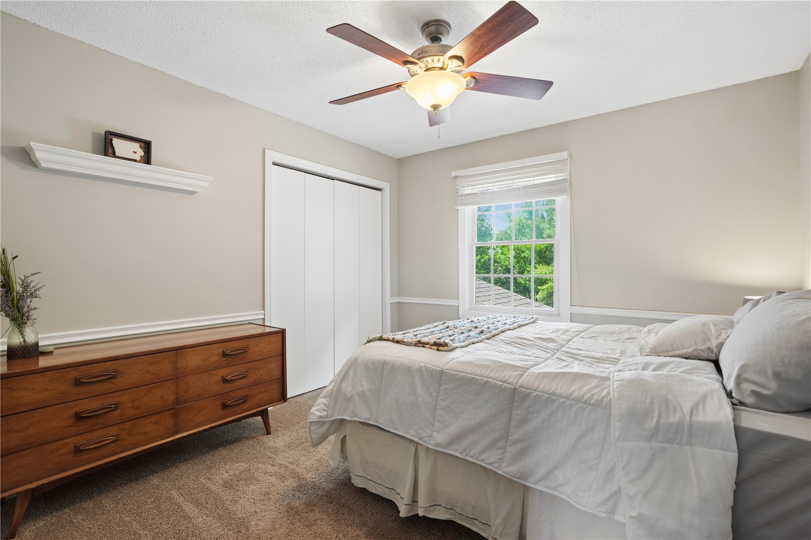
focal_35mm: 16
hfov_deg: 96.7
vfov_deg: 73.7
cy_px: 270
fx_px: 360
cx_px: 406
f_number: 10
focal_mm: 16
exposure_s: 1/6
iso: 400
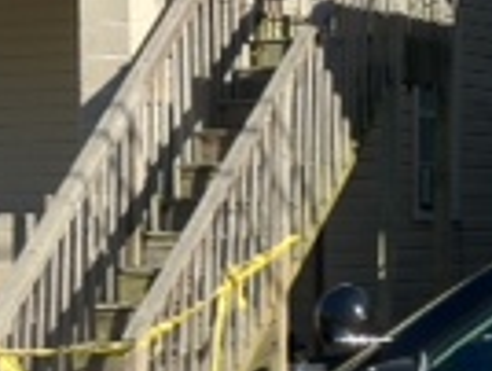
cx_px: 4
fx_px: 2378
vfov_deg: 8.9
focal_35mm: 167
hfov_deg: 11.7
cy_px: 283
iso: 64
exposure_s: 1/1493
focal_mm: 4.28
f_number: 2.4
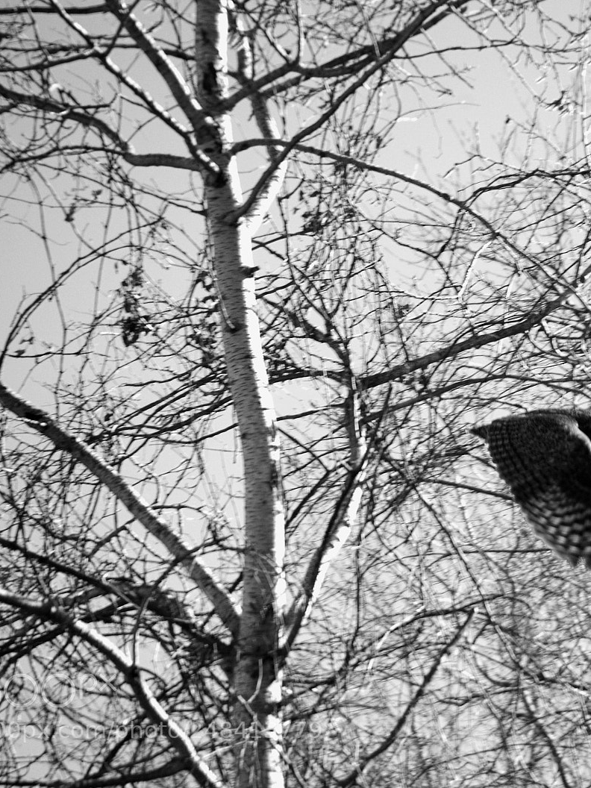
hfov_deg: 2.7
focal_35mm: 545
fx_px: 12406
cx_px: 528
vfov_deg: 3.6
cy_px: 394
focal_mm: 250
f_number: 6.3
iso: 250
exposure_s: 1/400
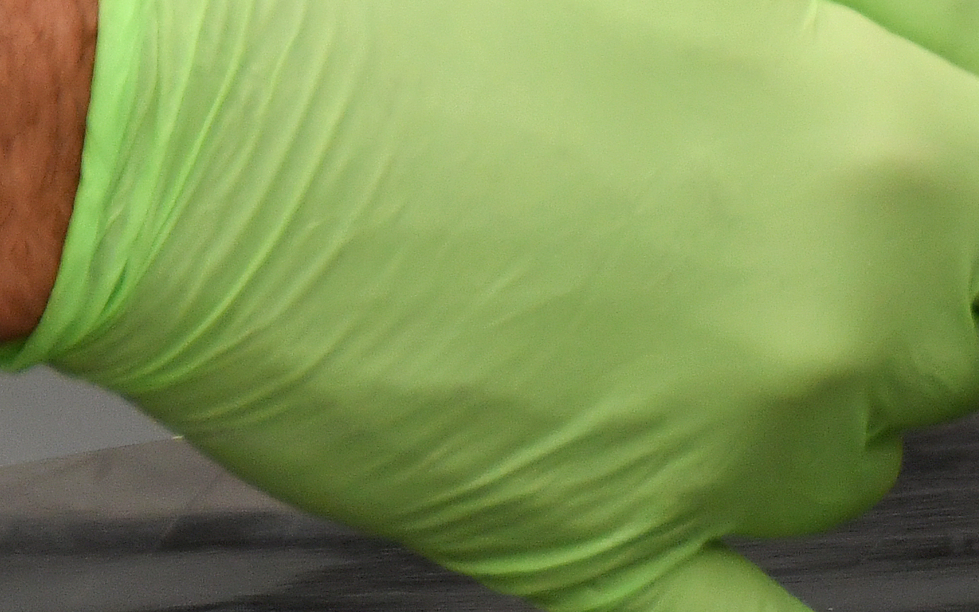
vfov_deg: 2.9
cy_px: 42
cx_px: 1653
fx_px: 12140
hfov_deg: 4.6
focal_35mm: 455
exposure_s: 1/250
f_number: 8
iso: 800
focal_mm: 78
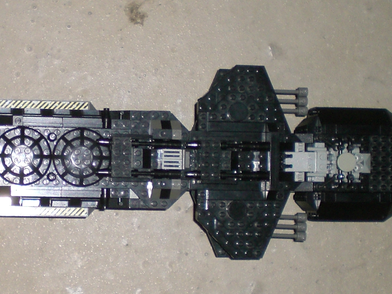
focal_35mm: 88
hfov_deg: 21.9
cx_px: 68
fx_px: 997
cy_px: 164
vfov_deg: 16.8
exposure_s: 1/60
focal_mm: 6.3
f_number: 3.1
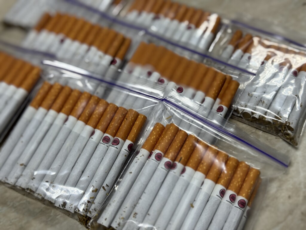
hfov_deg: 39.7
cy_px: 115
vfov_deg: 30.3
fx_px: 424
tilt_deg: -53.0
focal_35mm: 48
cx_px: 153
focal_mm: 6.76
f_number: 1.78
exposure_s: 1/50
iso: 64
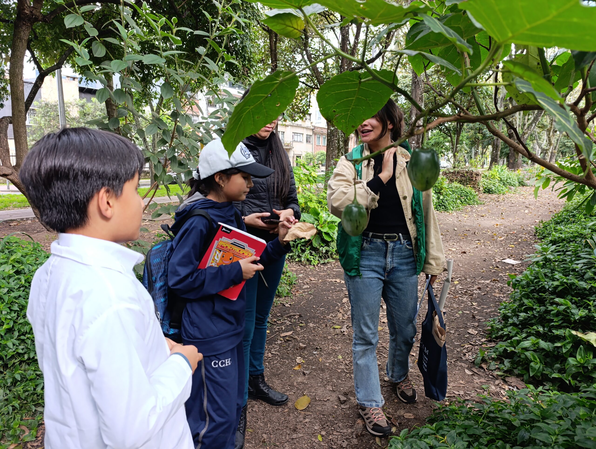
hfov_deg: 73.8
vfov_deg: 59.0
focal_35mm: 23
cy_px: 224
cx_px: 298
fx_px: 397
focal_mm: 6.14
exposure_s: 1/120
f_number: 1.6
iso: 320
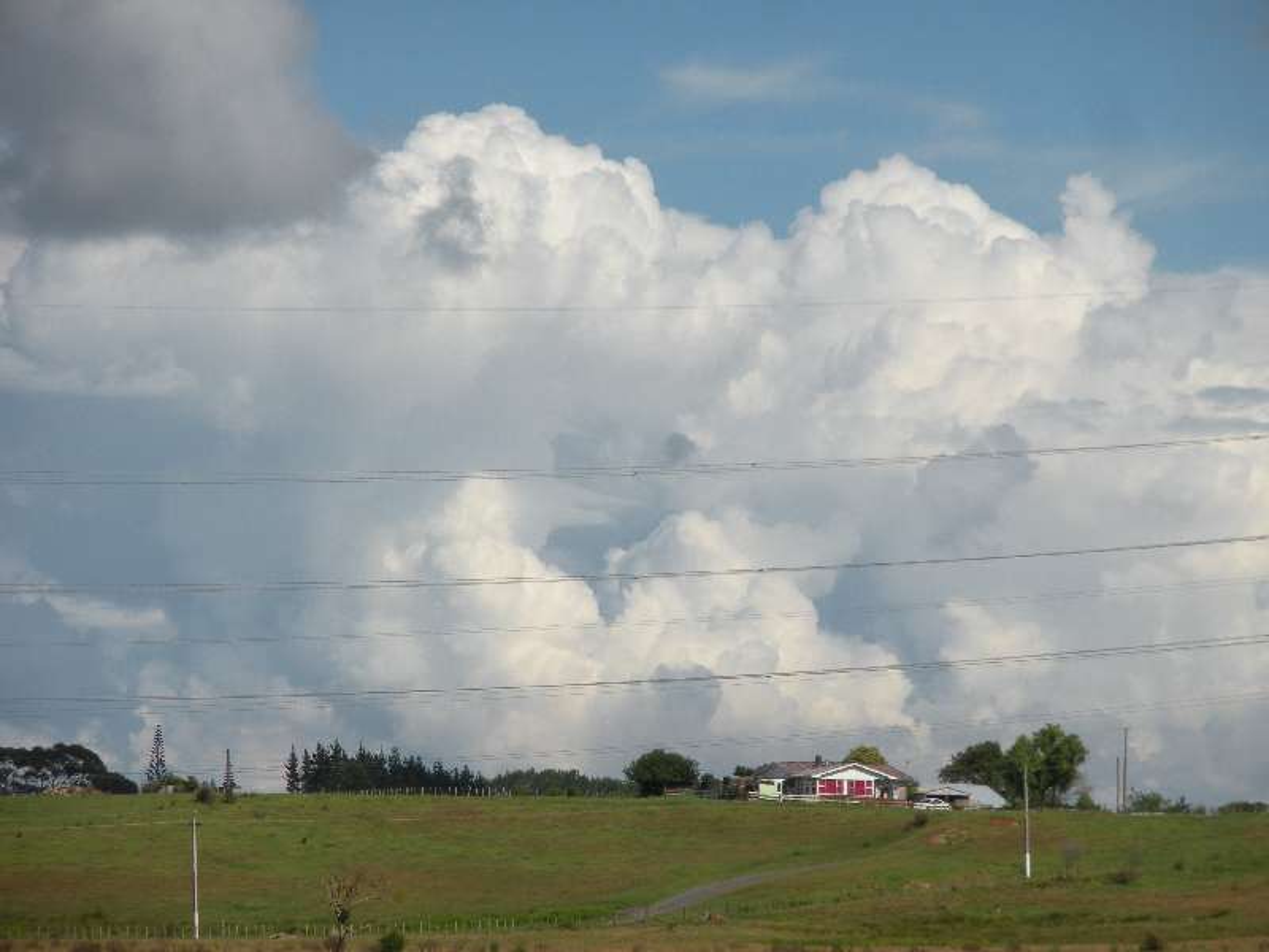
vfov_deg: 8.5
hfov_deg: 11.4
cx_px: 634
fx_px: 6379
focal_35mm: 174
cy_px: 476
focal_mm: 31.5
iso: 64
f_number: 5.6
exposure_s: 1/906
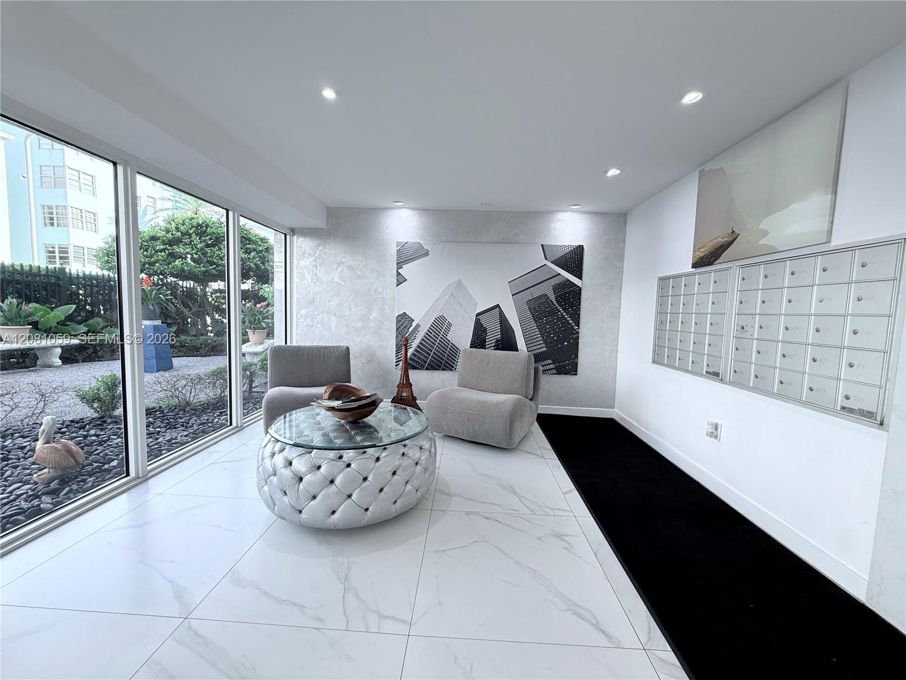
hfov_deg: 102.1
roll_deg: -1.9
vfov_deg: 85.7
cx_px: 453
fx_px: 366
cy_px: 340
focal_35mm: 14
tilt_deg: -4.4
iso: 64
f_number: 2.2
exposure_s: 1/99
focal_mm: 2.22
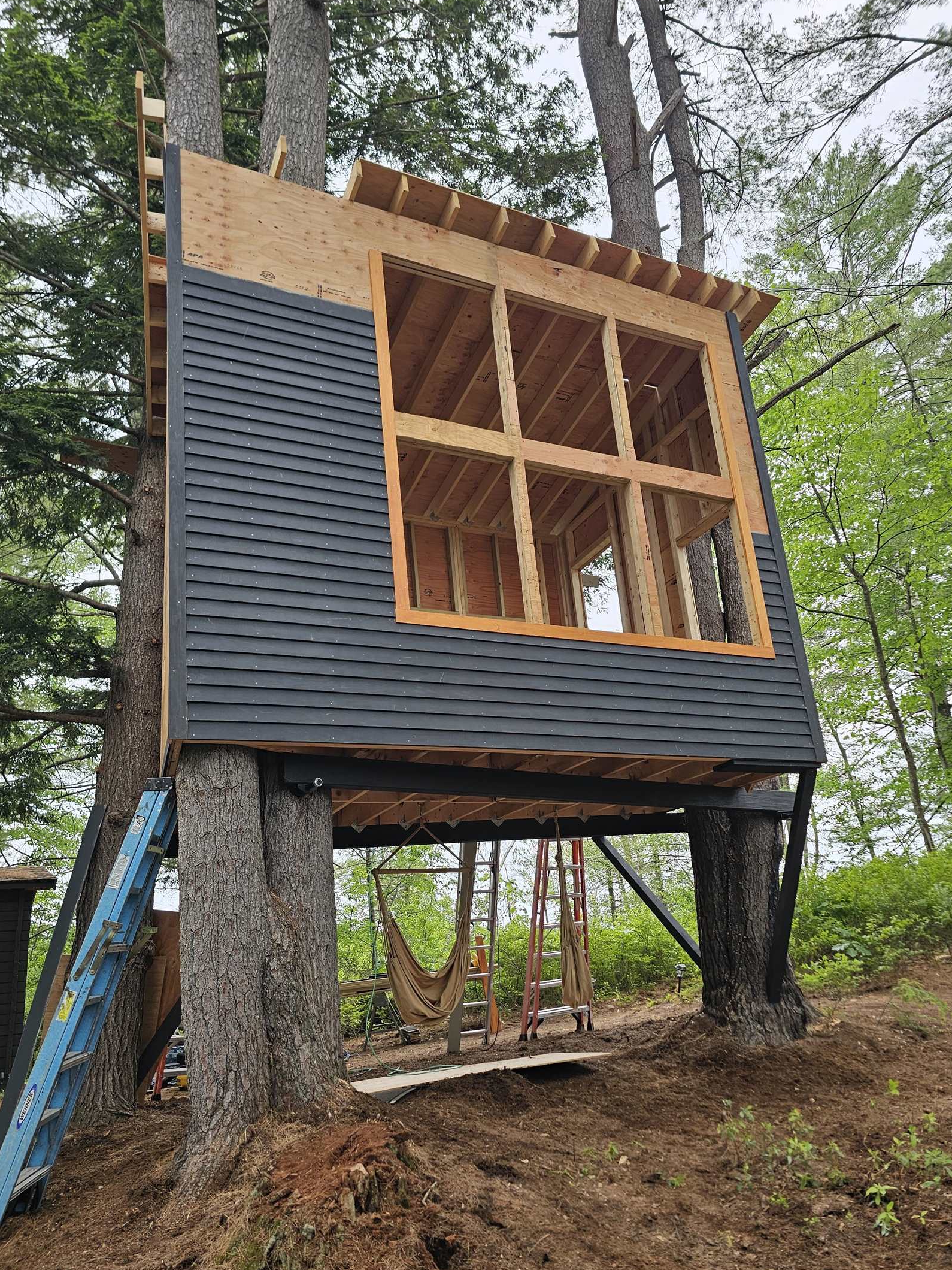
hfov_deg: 54.9
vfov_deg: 69.3
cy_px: 681
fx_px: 917
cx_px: 468
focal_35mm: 25
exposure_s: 1/180
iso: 50
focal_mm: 6.3
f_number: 1.7
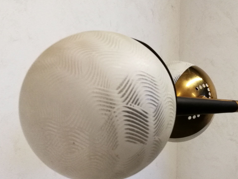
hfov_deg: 34.8
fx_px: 364
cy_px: 106
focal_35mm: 53
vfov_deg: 27.5
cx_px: 197
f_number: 2.2
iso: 64
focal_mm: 2.38
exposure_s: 1/50
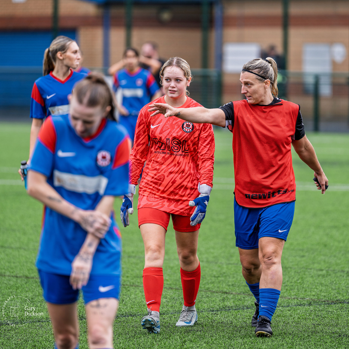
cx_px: 204
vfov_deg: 5.8
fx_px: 3422
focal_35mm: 300
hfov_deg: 5.8
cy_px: 145
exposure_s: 1/400
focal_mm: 200
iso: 100
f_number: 2.8
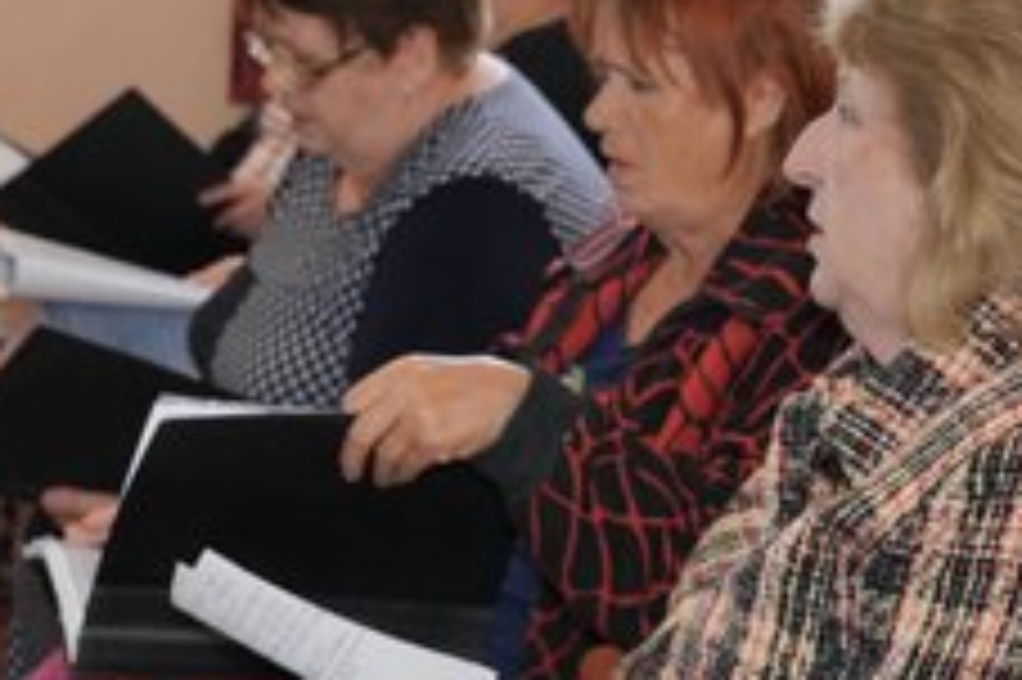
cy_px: 326
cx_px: 621
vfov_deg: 15.2
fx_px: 2553
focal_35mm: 90
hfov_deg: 22.6
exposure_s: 1/80
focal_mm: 51
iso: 3200
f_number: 6.3
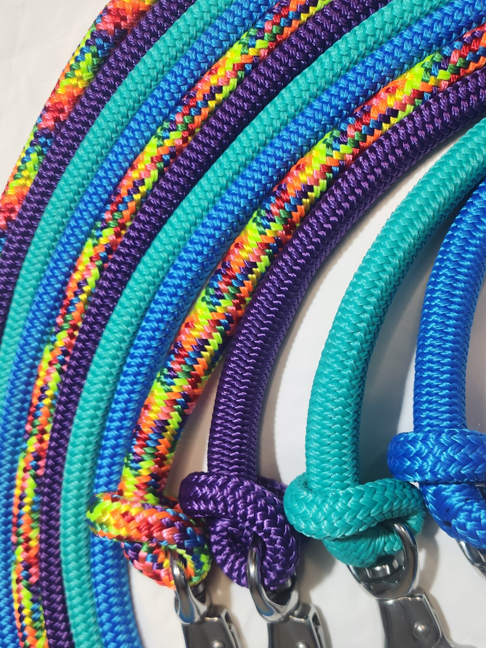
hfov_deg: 46.4
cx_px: 300
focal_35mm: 30
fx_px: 562
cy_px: 401
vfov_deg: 59.3
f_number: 1.8
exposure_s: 1/55.3
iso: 100
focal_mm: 5.4
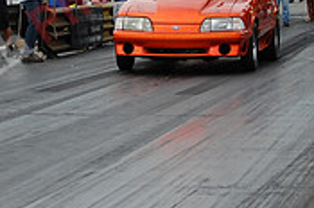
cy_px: 27
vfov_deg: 6.5
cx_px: 61
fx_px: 1820
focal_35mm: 209
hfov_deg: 9.8
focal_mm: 42
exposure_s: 1/1000
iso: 360
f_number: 5.3
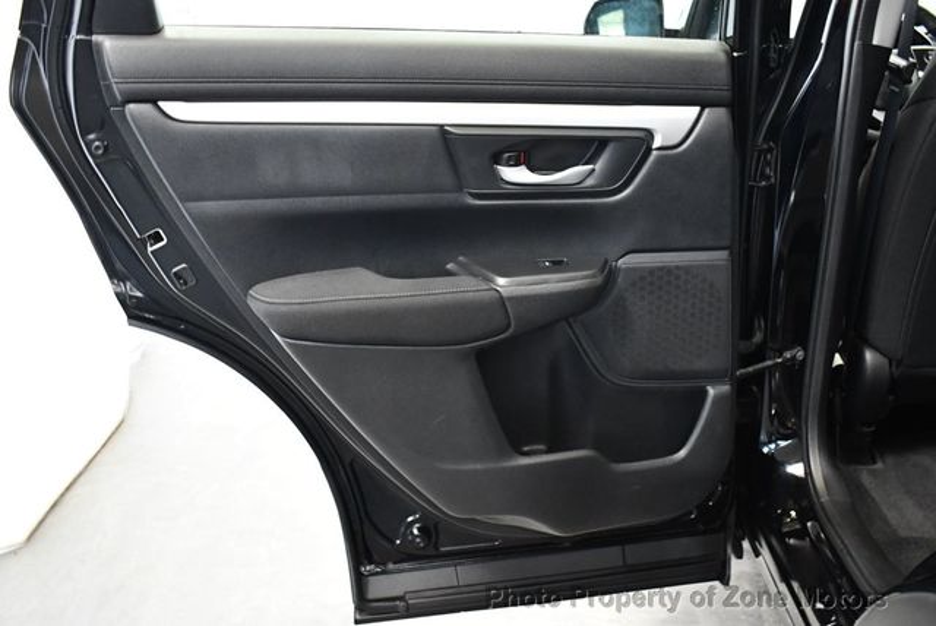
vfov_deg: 36.9
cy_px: 313
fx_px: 937
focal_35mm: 36
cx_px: 468
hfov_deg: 53.1
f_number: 3.5
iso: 3200
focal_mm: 18
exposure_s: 1/60
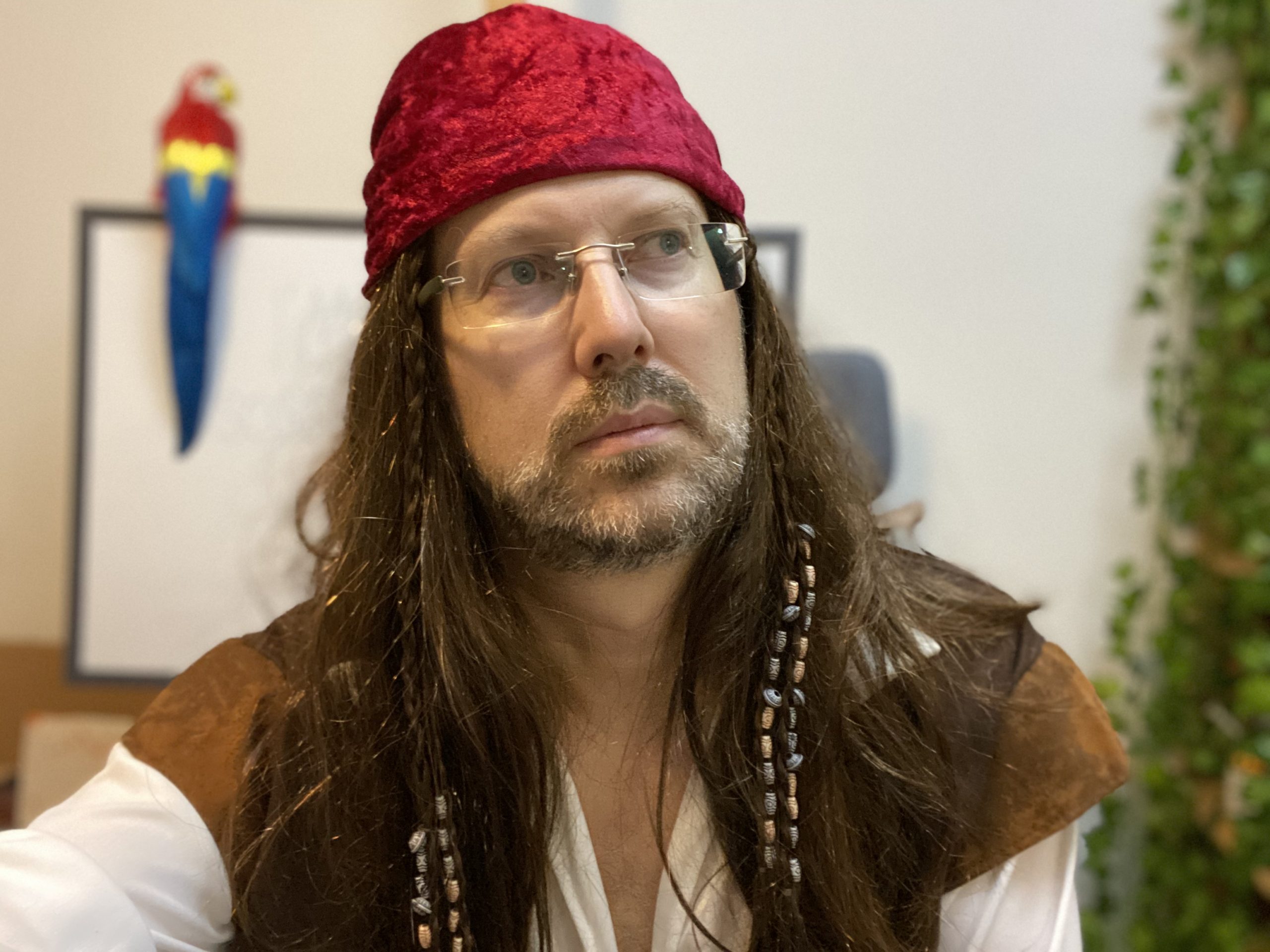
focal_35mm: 30
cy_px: 476
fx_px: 1101
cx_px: 635
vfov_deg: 46.8
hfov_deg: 60.0
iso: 640
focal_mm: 2.71
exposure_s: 1/25
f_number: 2.2
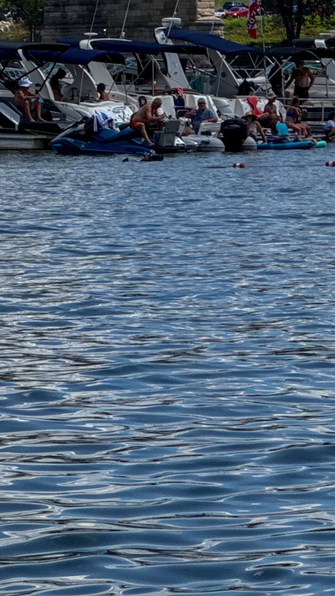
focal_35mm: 259
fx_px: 4091
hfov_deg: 4.7
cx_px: 57
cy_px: -49
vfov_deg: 8.3
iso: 25
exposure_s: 1/1000
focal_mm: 9
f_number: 2.8
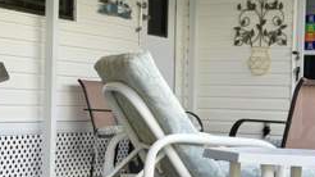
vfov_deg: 11.8
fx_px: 851
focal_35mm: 102
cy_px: 112
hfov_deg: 20.8
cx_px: 87
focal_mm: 6.76
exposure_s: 1/455
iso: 64
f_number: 1.78
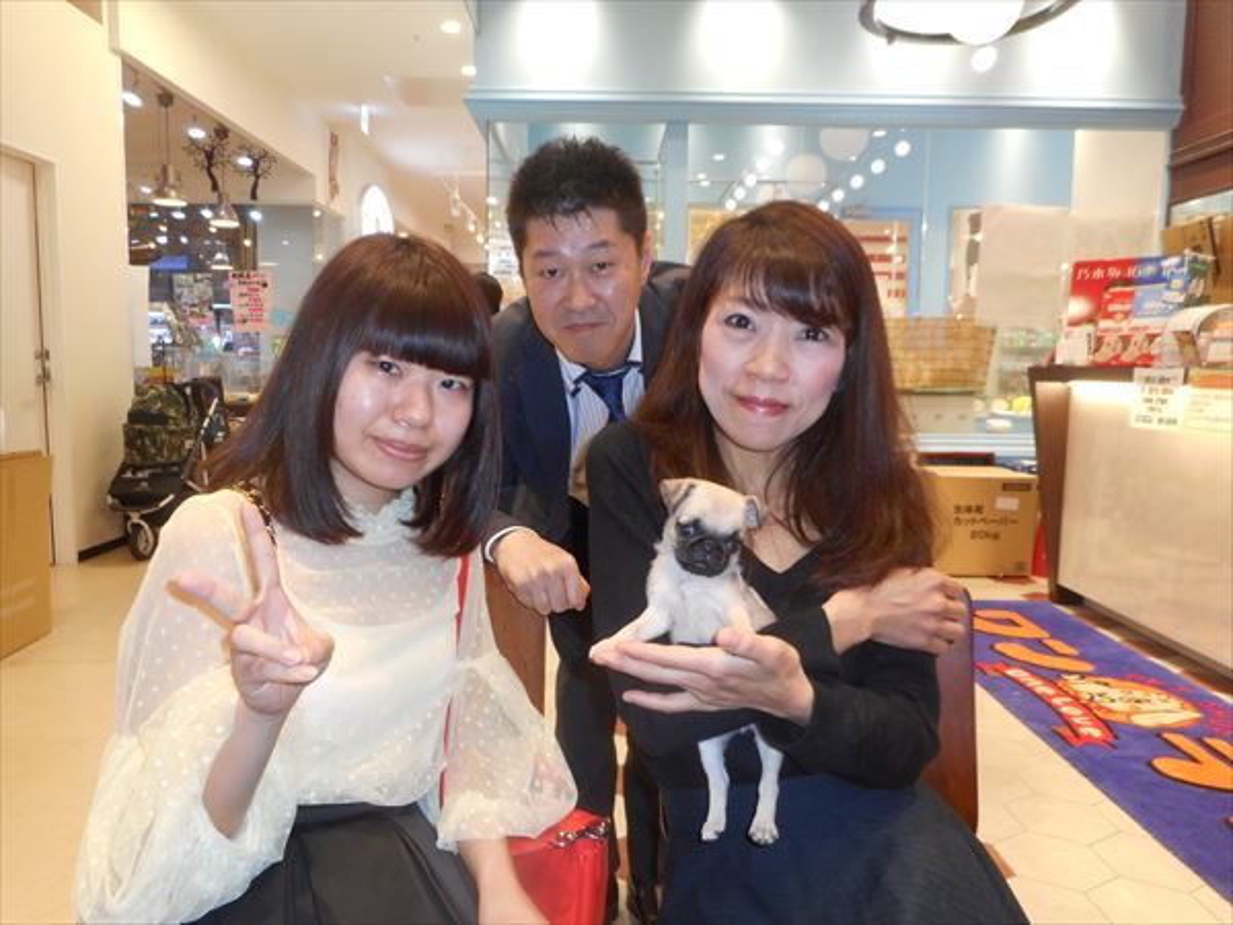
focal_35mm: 25
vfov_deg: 54.9
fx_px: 890
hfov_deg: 69.4
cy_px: 462
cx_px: 616
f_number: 3.7
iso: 200
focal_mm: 4.5
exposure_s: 1/25
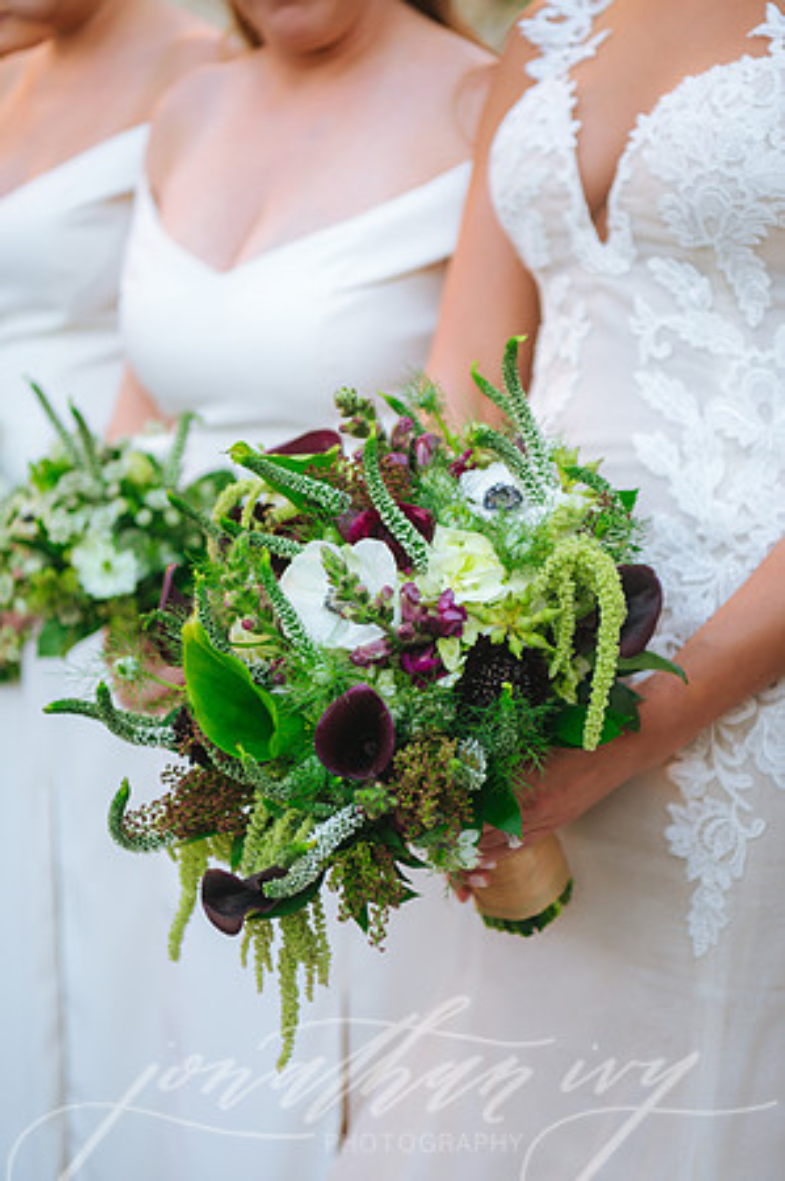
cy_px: 590
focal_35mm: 65
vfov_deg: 31.0
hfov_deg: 20.9
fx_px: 2131
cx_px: 392
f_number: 3.2
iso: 500
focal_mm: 65
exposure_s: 1/250
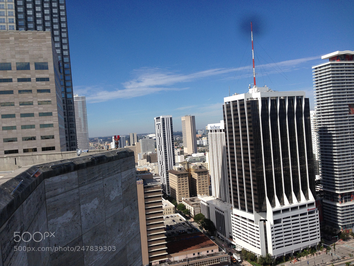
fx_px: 337
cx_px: 177
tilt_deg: -2.7
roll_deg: +2.6
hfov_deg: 55.4
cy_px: 133
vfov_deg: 42.9
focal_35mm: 33
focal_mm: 4.12
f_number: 2.4
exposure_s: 1/2584
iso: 50
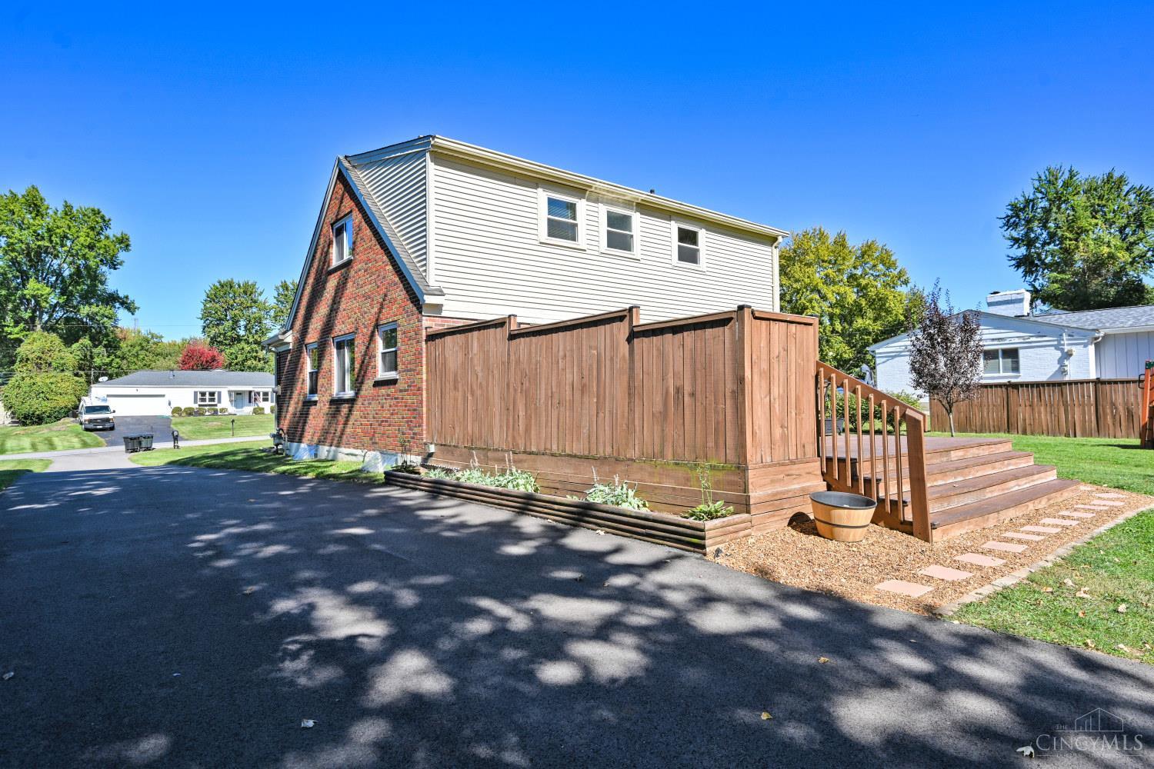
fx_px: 625
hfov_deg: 85.4
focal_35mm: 20
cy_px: 384
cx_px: 577
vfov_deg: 63.2
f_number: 6.3
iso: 100
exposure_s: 1/320
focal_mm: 19.5
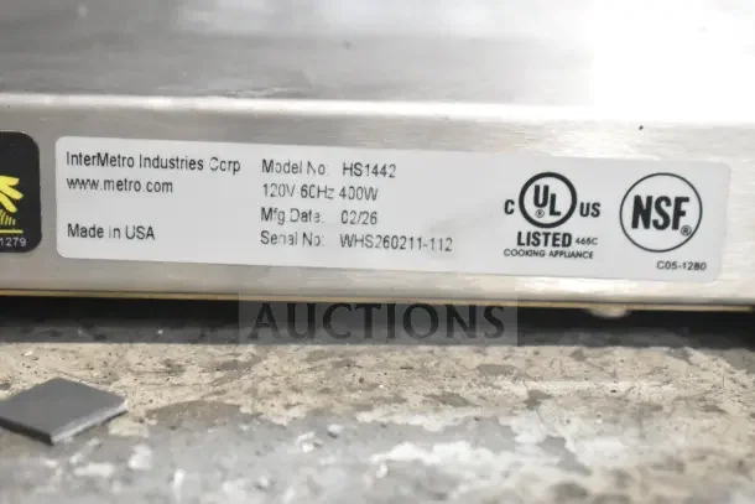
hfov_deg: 24.6
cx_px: 378
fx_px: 1731
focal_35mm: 82
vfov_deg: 16.6
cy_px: 252
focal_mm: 55
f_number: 5.6
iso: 8000
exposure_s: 1/100
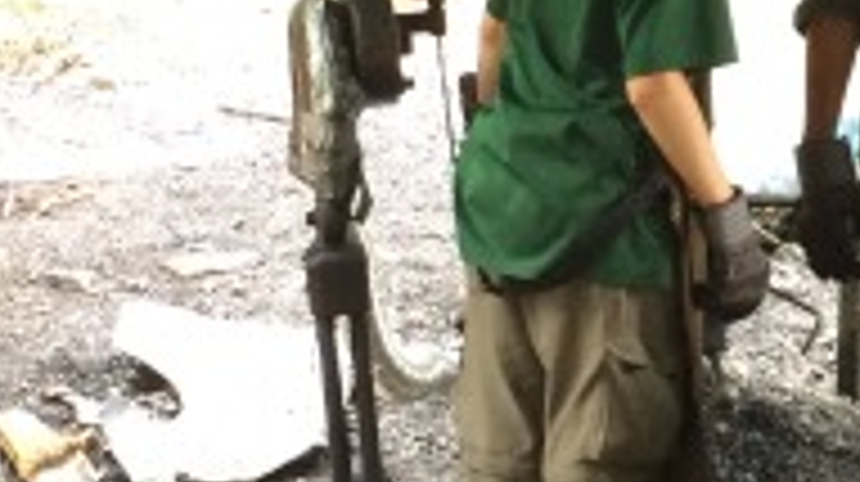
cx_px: 905
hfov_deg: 19.5
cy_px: 90
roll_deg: -0.7
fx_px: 2415
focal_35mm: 106
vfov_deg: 11.3
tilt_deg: -5.5
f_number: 2.2
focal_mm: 4.15
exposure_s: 1/30
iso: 160
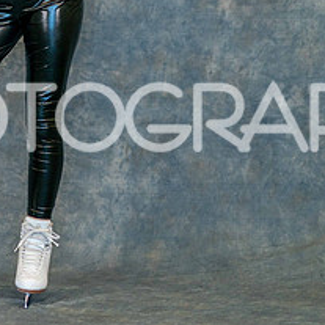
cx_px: 44
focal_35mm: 221
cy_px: 19
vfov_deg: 7.9
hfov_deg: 7.9
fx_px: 2347
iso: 500
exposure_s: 1/250
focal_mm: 85
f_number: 1.6
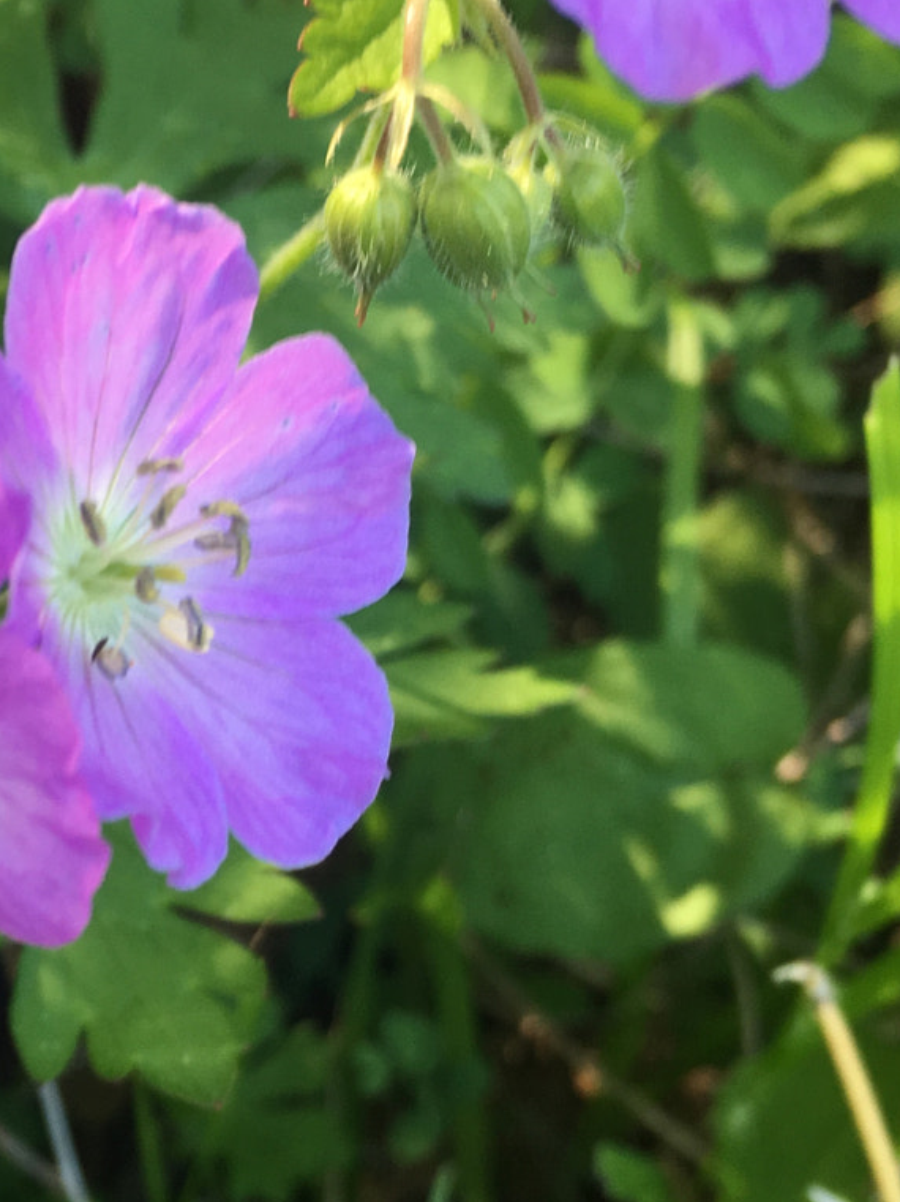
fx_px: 2116
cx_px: 137
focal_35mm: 61
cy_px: 782
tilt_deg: -54.7
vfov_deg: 31.5
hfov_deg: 23.5
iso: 25
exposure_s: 1/60
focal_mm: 4.15
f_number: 2.2
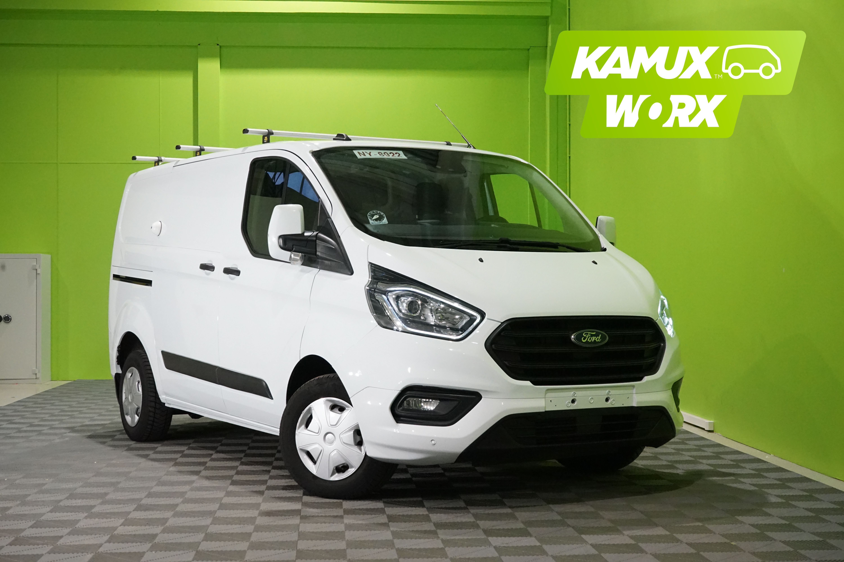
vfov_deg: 25.5
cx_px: 422
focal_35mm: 53
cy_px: 281
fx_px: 1242
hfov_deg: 37.5
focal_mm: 53
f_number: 10
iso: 6400
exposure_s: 1/125
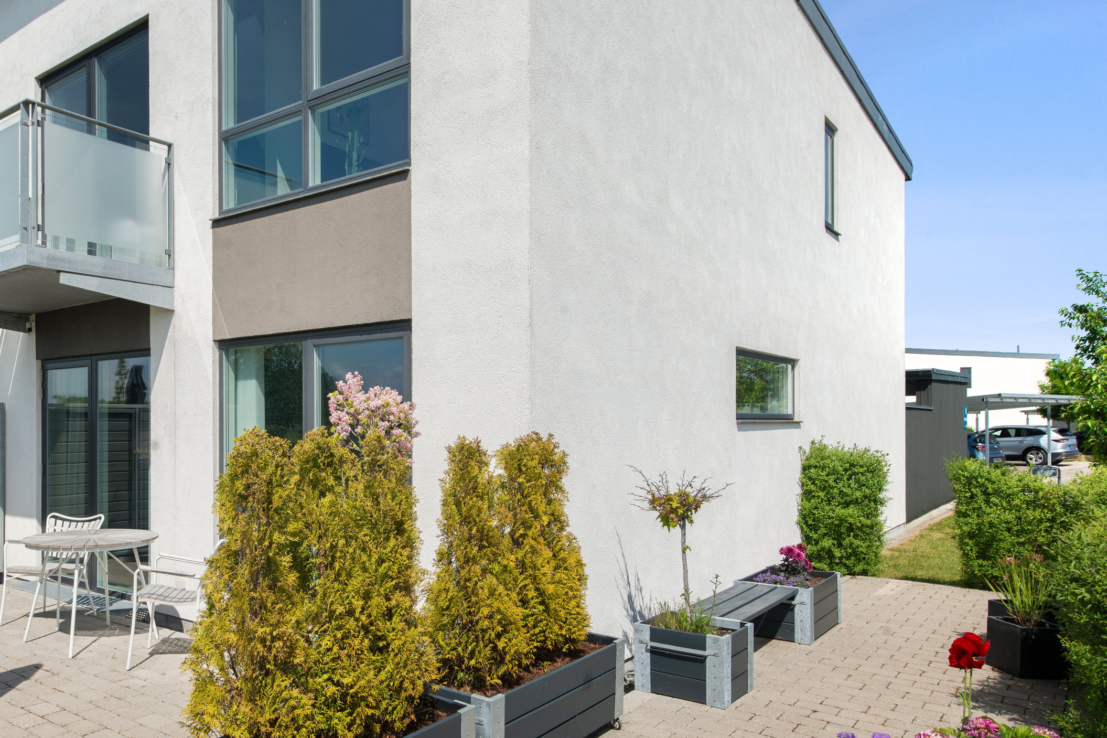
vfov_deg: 47.5
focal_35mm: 27
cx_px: 379
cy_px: 461
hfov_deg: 65.8
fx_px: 830
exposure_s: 1/200
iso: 200
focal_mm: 19
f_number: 10
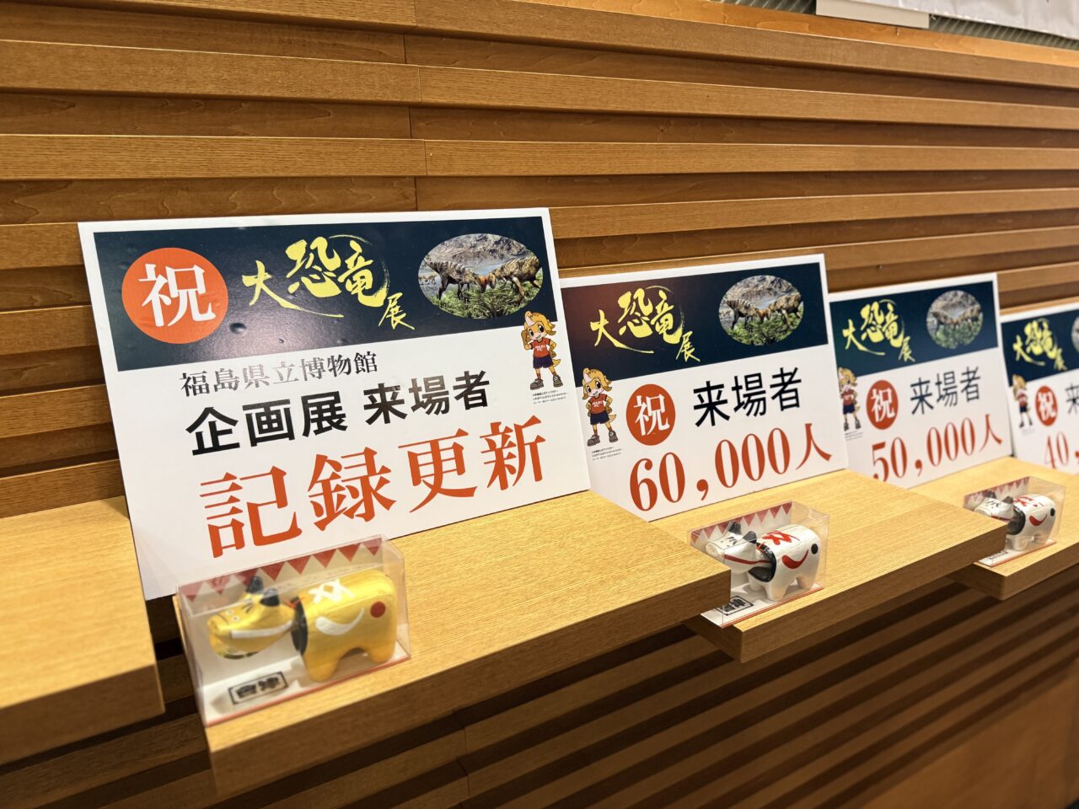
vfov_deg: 56.8
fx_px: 748
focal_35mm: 24
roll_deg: +1.4
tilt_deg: -14.5
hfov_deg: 71.6
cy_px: 404
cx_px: 540
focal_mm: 6.76
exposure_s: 1/50
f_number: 1.78
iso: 250
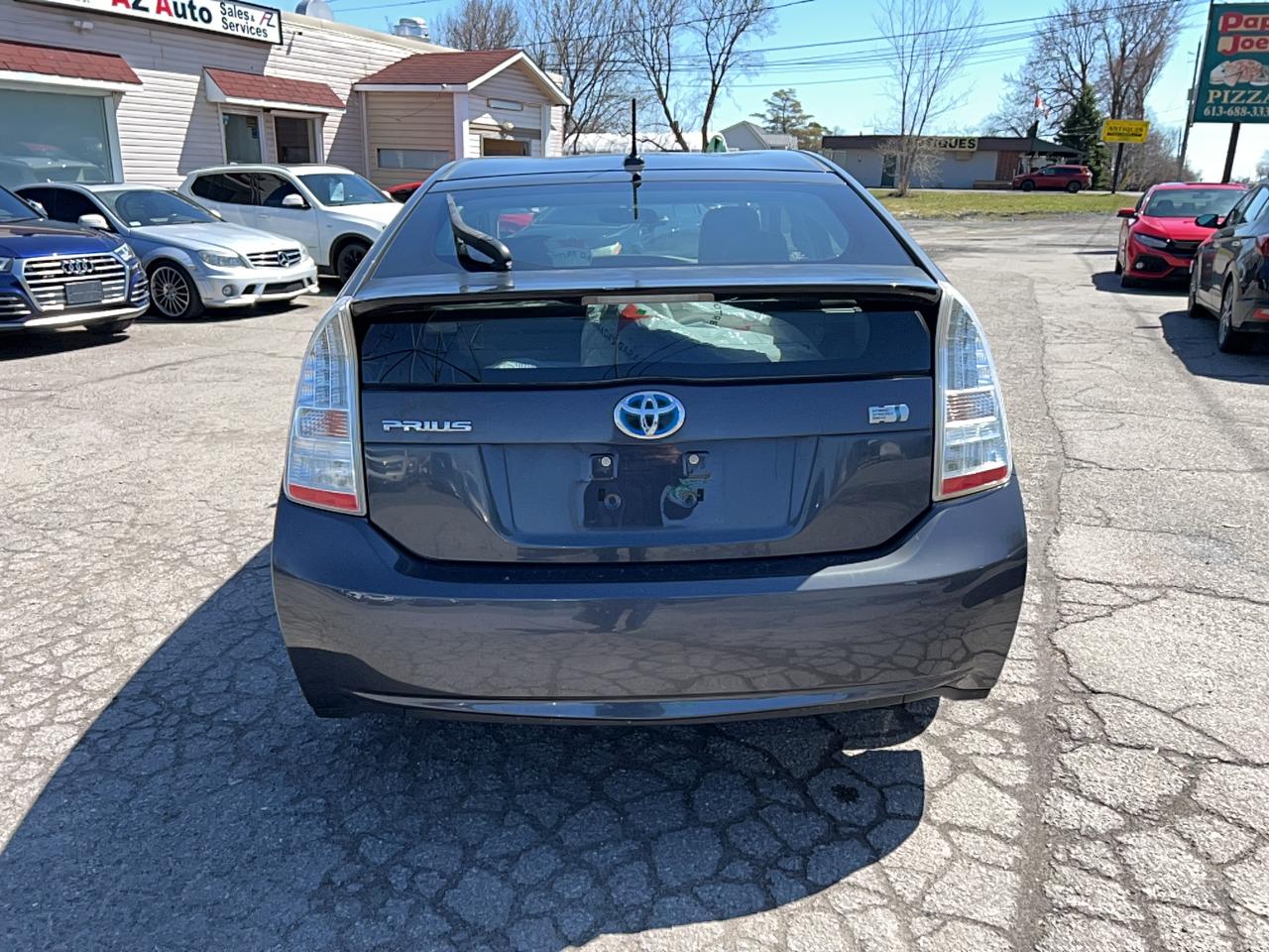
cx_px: 634
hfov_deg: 67.3
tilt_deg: -15.9
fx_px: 953
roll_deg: -1.3
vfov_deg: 53.1
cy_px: 476
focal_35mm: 26
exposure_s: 1/4219
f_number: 1.5
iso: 32
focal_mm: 5.7
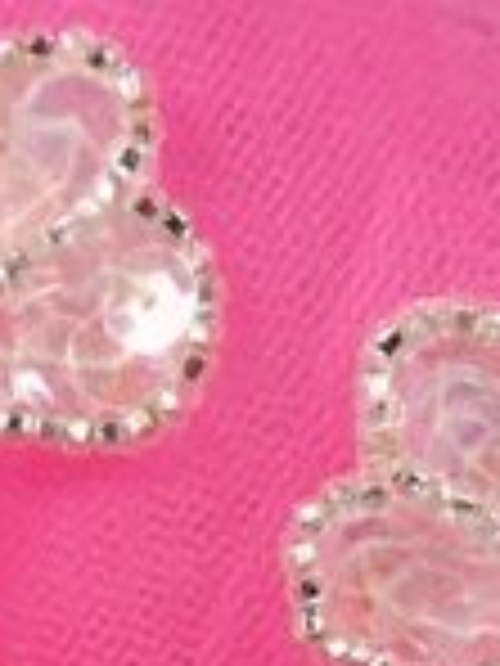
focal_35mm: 91
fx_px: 1753
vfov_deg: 19.1
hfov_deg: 16.2
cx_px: 227
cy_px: 976
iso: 80
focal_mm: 4.9
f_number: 3.5
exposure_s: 1/250
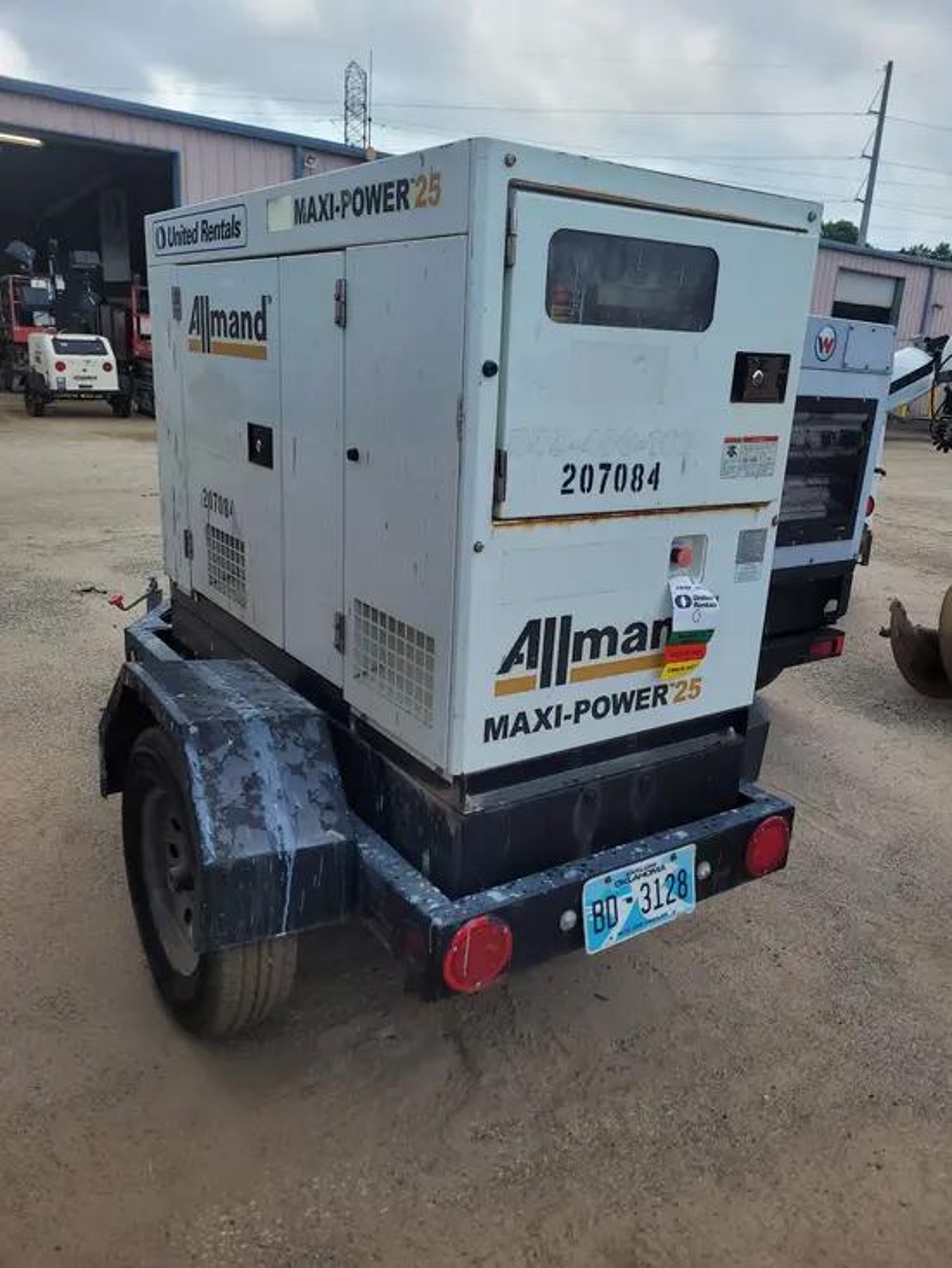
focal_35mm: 26
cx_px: 476
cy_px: 634
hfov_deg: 53.1
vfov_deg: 67.3
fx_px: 953
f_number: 1.8
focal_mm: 5.4
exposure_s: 1/1525
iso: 40
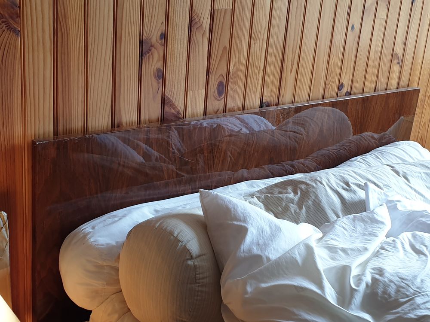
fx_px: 323
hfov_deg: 67.3
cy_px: 161
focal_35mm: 26
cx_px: 215
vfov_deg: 53.1
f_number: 2.4
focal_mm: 4.3
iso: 64
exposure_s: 1/50
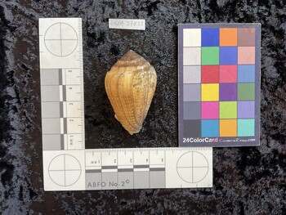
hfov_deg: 61.6
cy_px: 108
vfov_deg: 48.3
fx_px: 240
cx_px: 143
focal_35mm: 29
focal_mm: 3
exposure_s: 1/120
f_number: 1.8
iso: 40
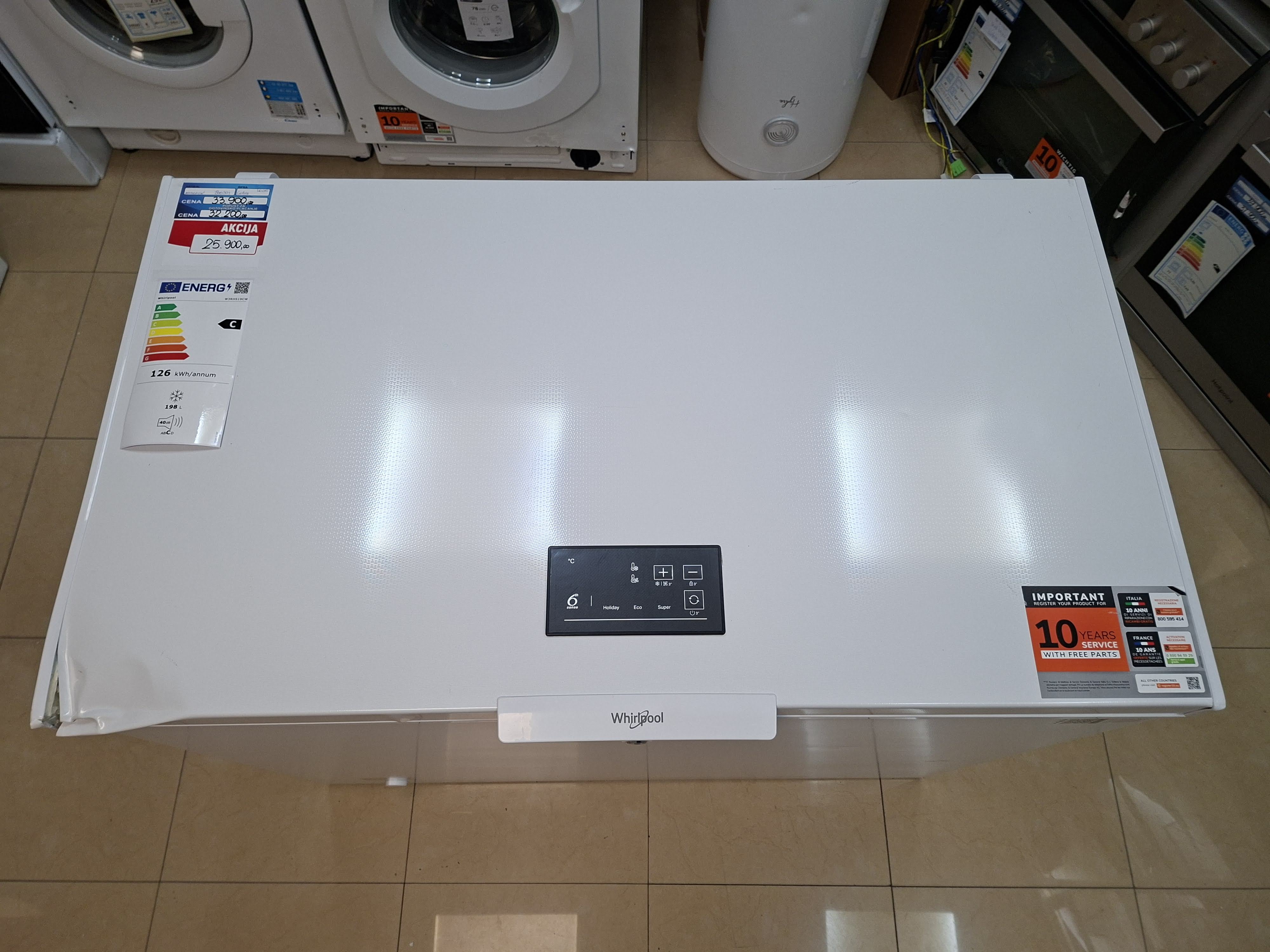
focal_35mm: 23
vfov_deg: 58.9
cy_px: 476
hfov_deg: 73.9
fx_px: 844
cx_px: 635
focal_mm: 5.54
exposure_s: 1/100
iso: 100
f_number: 1.8
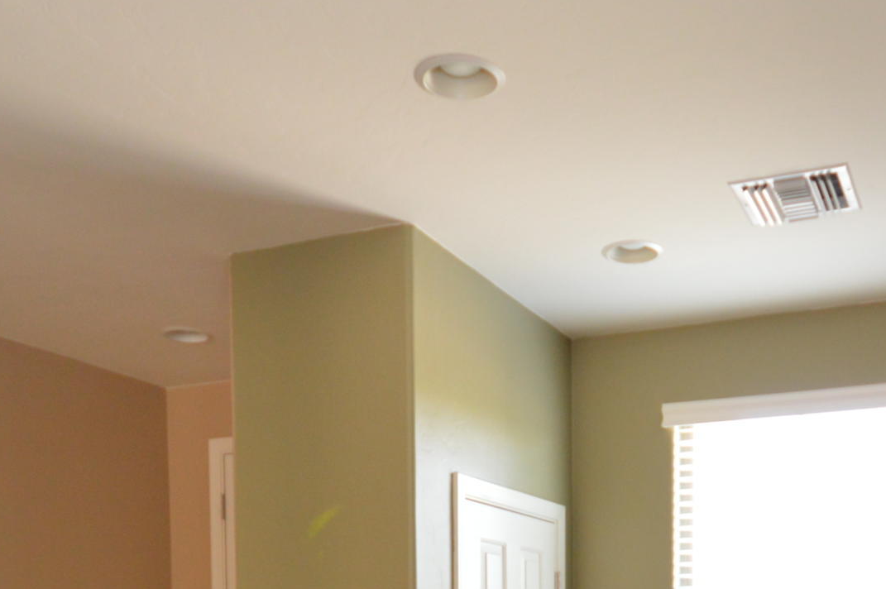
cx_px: 570
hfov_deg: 45.9
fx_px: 1033
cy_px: 721
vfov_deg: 27.6
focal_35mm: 42
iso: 640
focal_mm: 10
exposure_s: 1/60
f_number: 3.5
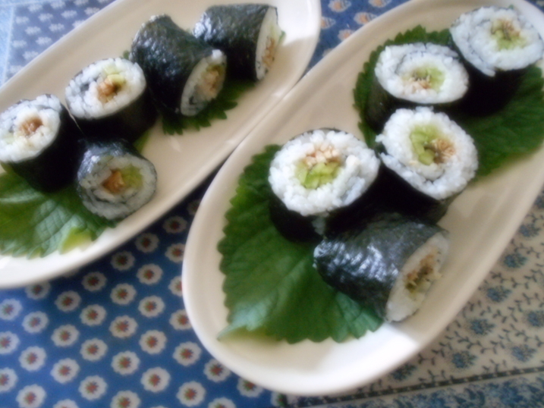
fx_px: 456
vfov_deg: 48.2
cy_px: 199
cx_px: 261
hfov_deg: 61.6
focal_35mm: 29
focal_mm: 4.6
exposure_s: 1/8
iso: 800
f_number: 3.2
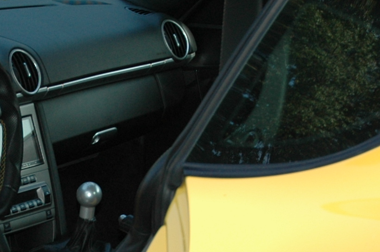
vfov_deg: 8.4
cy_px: 351
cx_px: -23
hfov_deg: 12.7
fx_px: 1685
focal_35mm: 160
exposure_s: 1/400
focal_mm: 29
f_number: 4
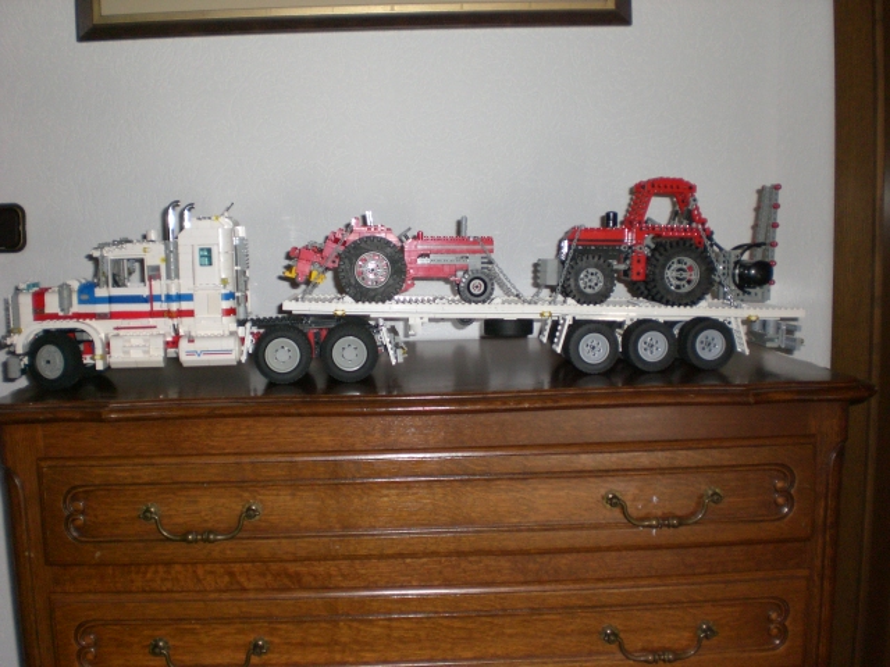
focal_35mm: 38
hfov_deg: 49.0
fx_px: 977
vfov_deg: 37.7
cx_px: 445
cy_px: 334
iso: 200
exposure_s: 1/60
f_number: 3.1
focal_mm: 6.3
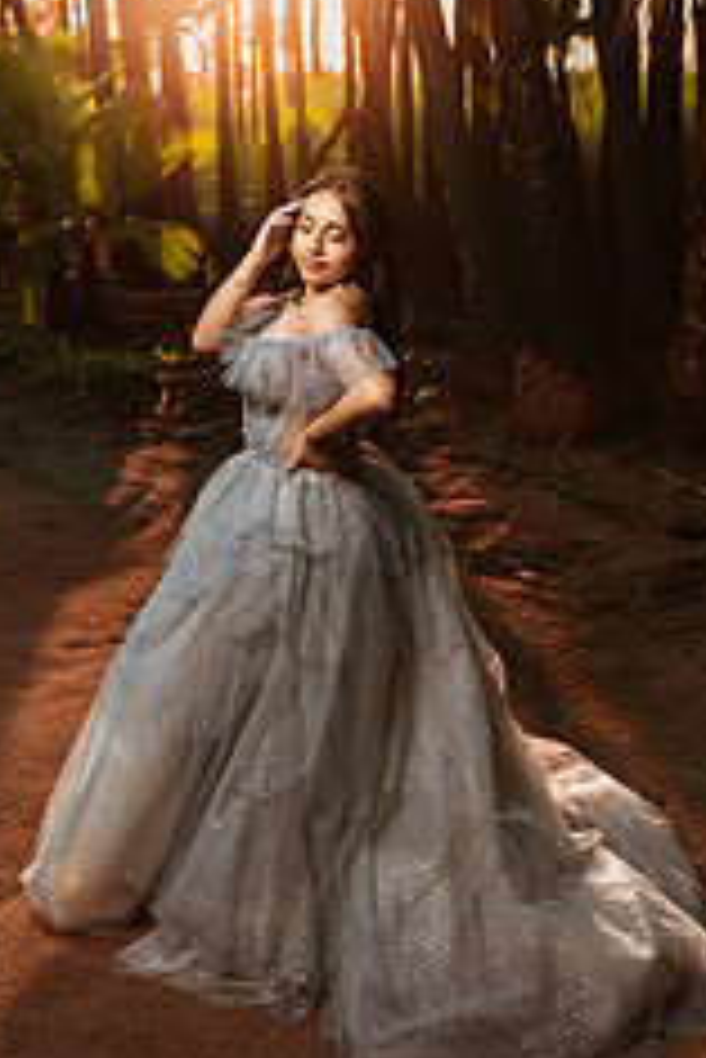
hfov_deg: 29.2
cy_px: 329
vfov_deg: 42.0
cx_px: 405
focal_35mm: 46
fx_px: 1351
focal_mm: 24
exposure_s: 1/800
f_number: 2.8
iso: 100
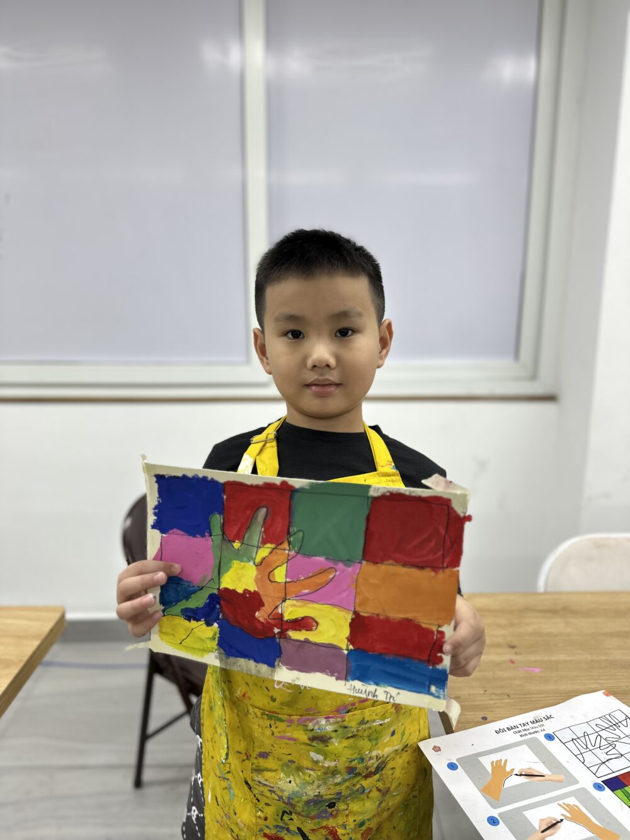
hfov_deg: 56.8
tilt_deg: -10.6
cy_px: 420
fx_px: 582
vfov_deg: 71.6
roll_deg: -1.8
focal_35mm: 24
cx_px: 315
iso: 64
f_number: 1.78
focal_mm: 6.86
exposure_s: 1/158
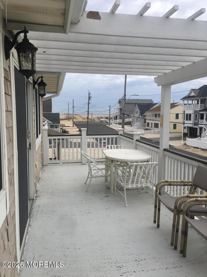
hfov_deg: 48.2
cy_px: 138
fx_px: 231
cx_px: 104
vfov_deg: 61.7
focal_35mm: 29
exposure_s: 1/1183
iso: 25
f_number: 2.2
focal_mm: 4.15
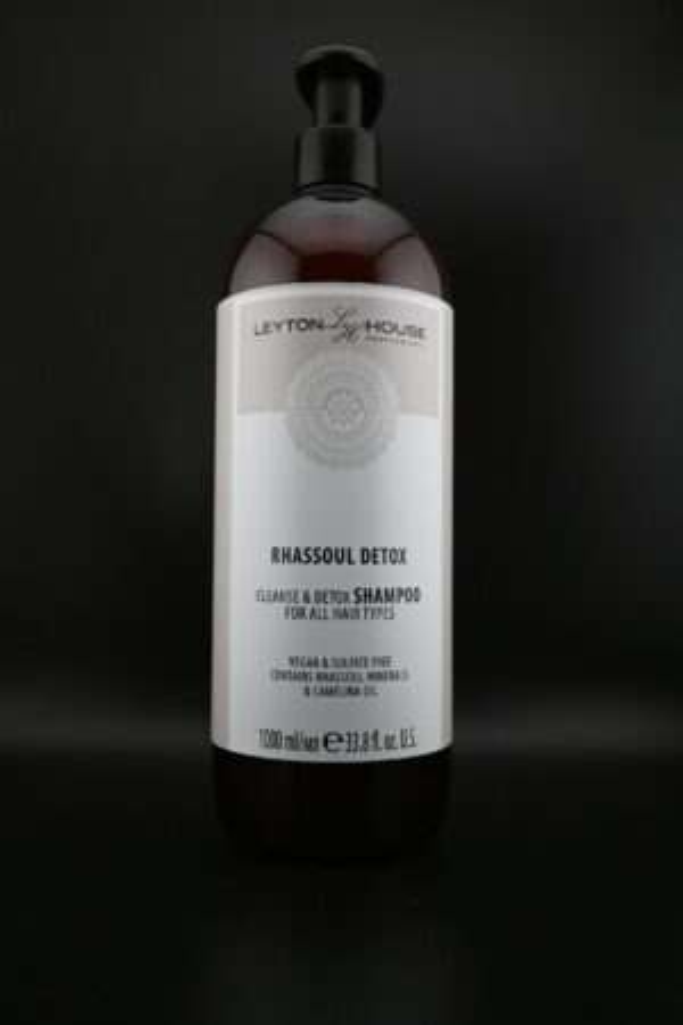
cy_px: 512
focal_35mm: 32
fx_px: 918
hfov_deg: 40.8
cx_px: 342
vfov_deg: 58.3
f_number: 5
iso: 100
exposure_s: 1/100
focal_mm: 21.5
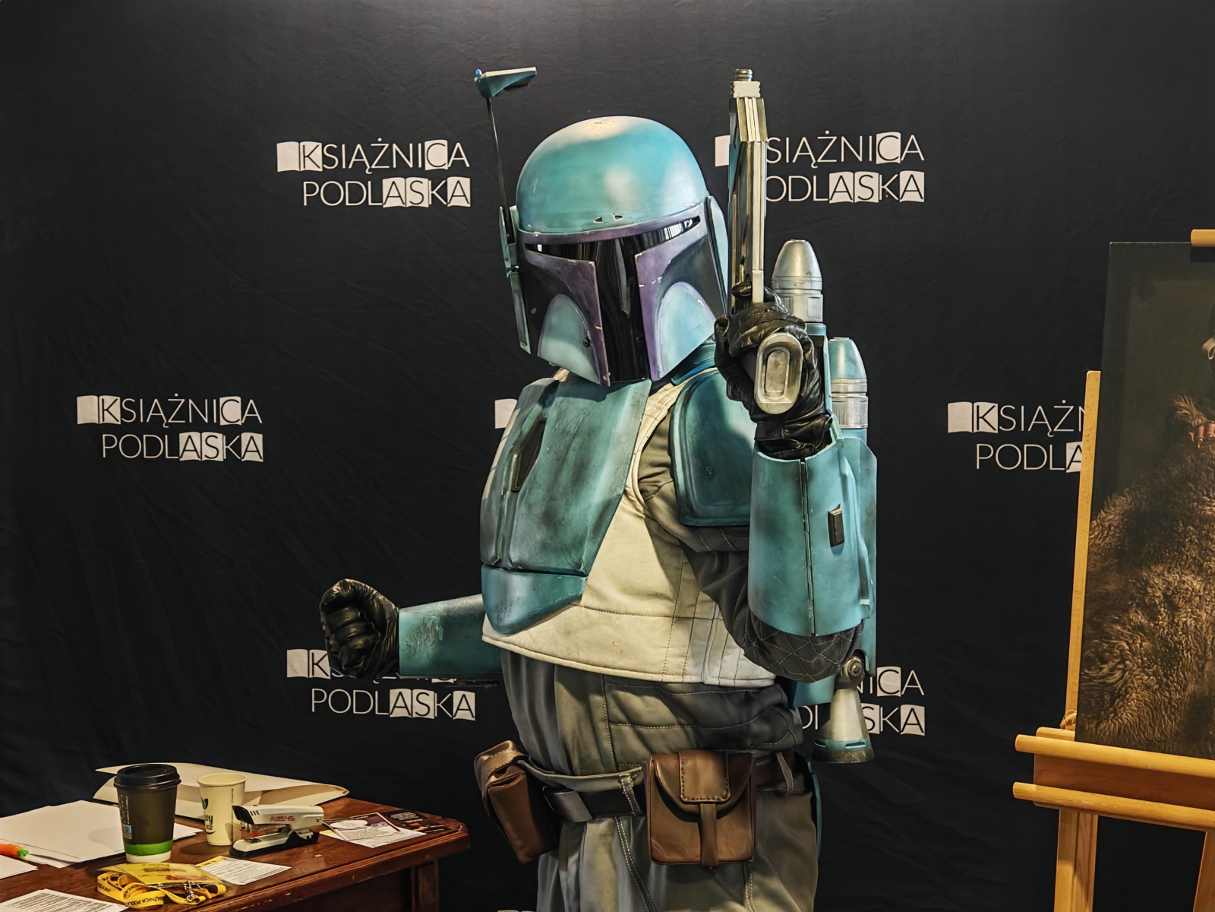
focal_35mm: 72
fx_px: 2527
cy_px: 456
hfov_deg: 27.0
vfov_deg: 20.4
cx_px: 608
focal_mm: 15.38
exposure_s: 1/25
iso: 3200
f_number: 2.6
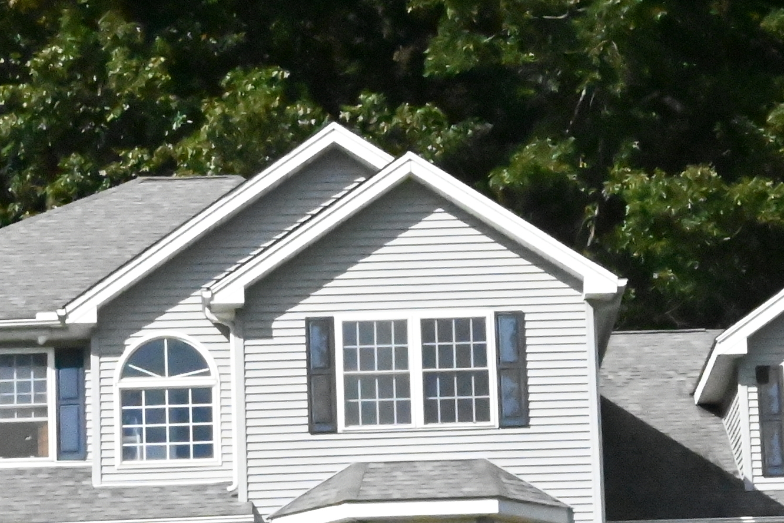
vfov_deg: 8.2
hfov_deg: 12.4
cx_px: 418
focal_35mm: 166
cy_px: 478
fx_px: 3615
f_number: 32
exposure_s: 1/8000
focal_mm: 48
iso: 36000
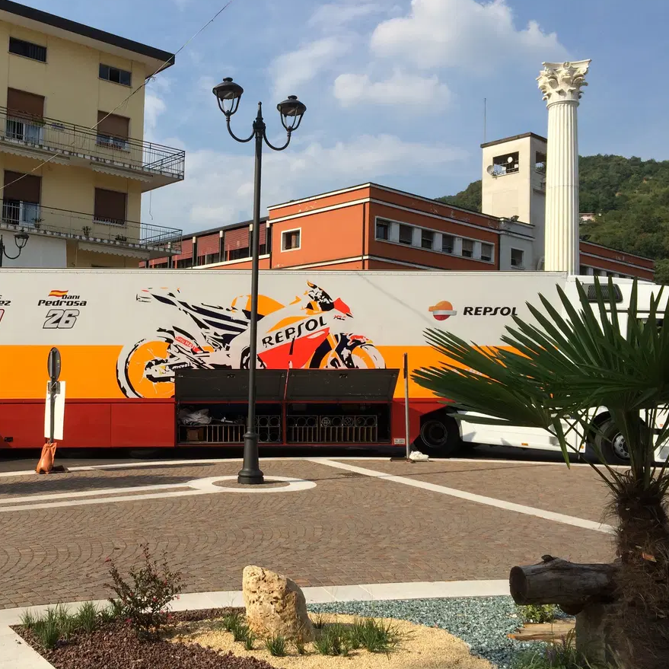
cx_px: 226
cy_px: 331
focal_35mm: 35
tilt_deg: +2.7
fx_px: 765
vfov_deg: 47.2
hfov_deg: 46.5
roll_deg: -0.6
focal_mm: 4.15
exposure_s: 1/2053
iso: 32
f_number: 2.2
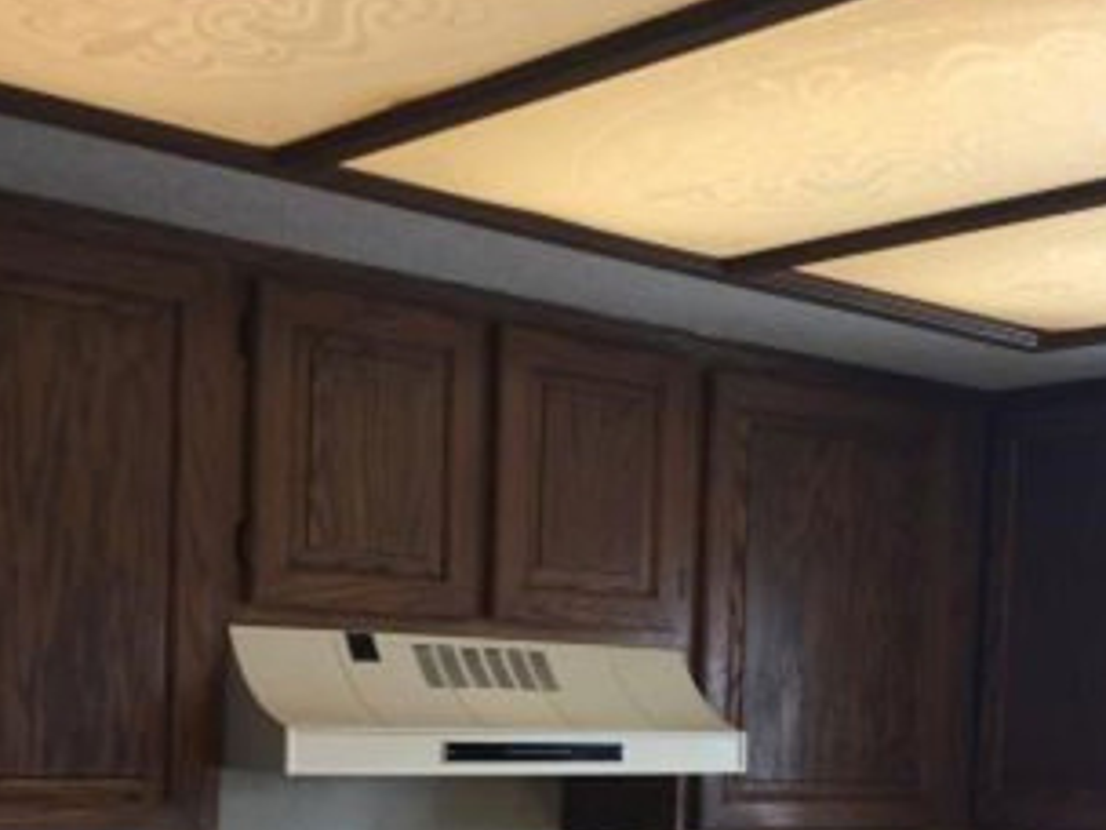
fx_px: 1949
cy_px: 819
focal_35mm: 61
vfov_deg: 23.1
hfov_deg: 31.2
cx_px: 804
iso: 40
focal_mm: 4.15
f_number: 2.2
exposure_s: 1/60
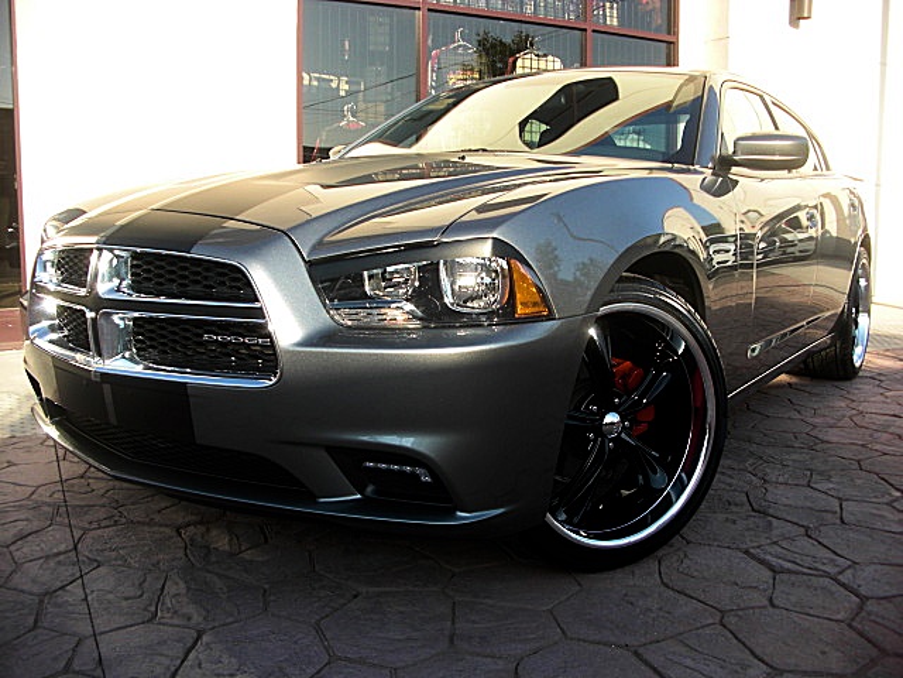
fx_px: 939
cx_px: 452
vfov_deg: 39.7
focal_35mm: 36
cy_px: 339
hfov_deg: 51.4
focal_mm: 6.3
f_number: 2.8
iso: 50
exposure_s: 1/250
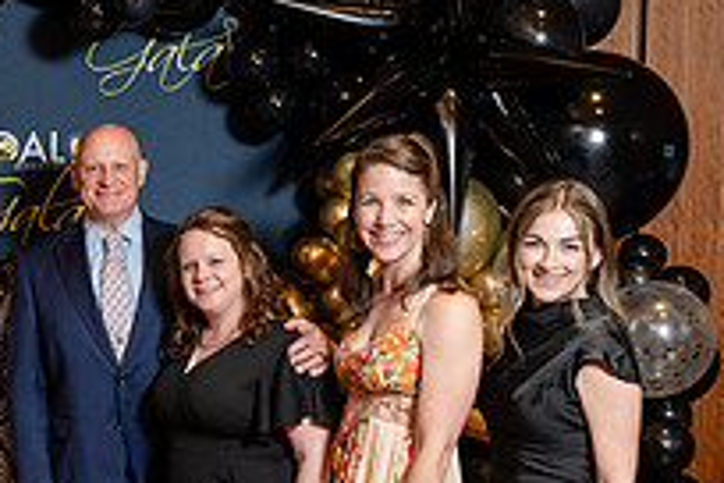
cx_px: -108
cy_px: 338
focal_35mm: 84
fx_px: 1689
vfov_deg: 16.2
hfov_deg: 22.6
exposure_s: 1/200
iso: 1600
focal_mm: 28
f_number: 4.5
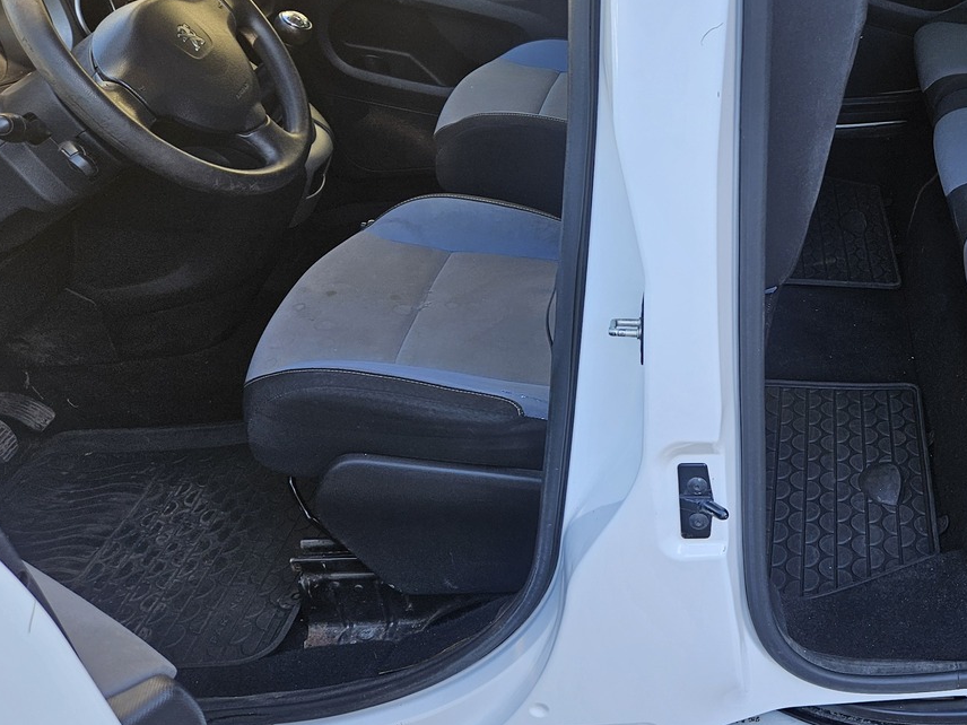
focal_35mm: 43
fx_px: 1201
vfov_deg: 33.5
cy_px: 285
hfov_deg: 41.3
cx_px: 817
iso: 25
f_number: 1.8
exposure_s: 1/100
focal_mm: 5.4
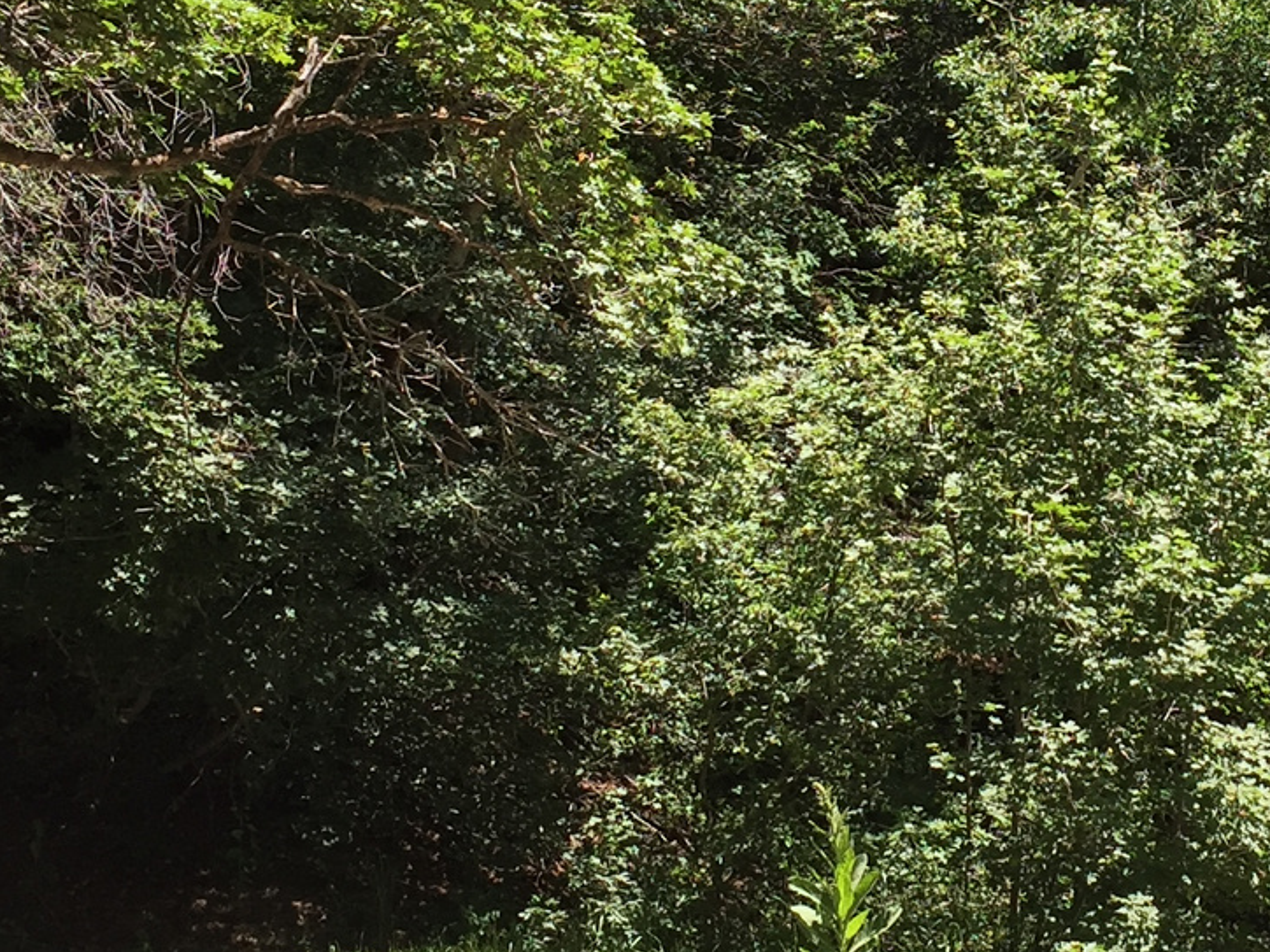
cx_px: 1049
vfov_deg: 17.9
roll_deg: +3.2
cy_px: 282
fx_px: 3008
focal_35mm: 82
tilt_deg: +4.9
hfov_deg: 23.4
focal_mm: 4.15
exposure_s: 1/760
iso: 32
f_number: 2.2
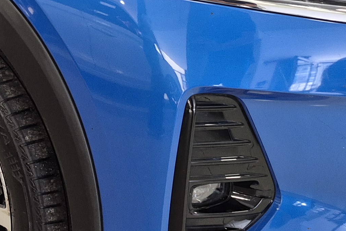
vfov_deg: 14.3
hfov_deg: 21.3
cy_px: -18
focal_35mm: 94
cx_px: 57
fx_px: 904
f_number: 1.8
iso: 400
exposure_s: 1/120
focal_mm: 5.4
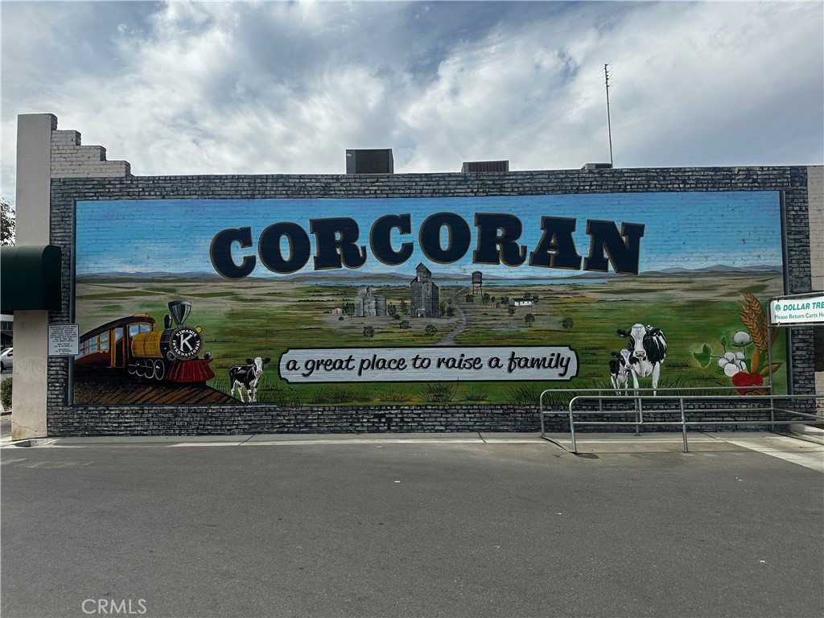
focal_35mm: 24
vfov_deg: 56.8
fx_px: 571
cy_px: 309
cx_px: 412
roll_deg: +0.4
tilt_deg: +3.0
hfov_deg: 71.6
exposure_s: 1/6211
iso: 80
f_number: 1.78
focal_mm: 6.86
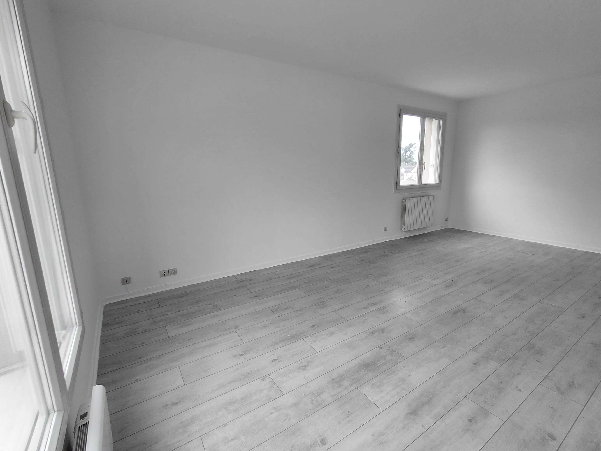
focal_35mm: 16
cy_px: 226
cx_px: 300
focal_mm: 1.64
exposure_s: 1/120
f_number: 2.2
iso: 40
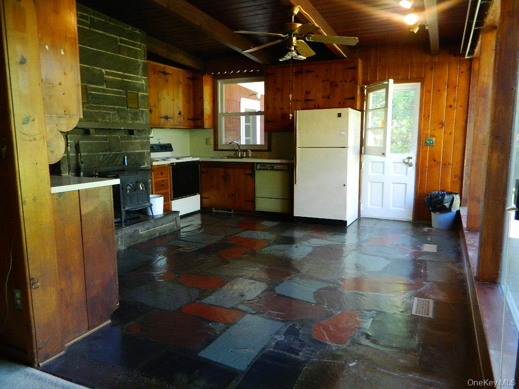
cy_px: 194
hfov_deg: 69.4
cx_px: 260
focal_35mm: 25
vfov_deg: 54.9
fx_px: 375
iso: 250
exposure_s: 1/30
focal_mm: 4.5
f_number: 3.1
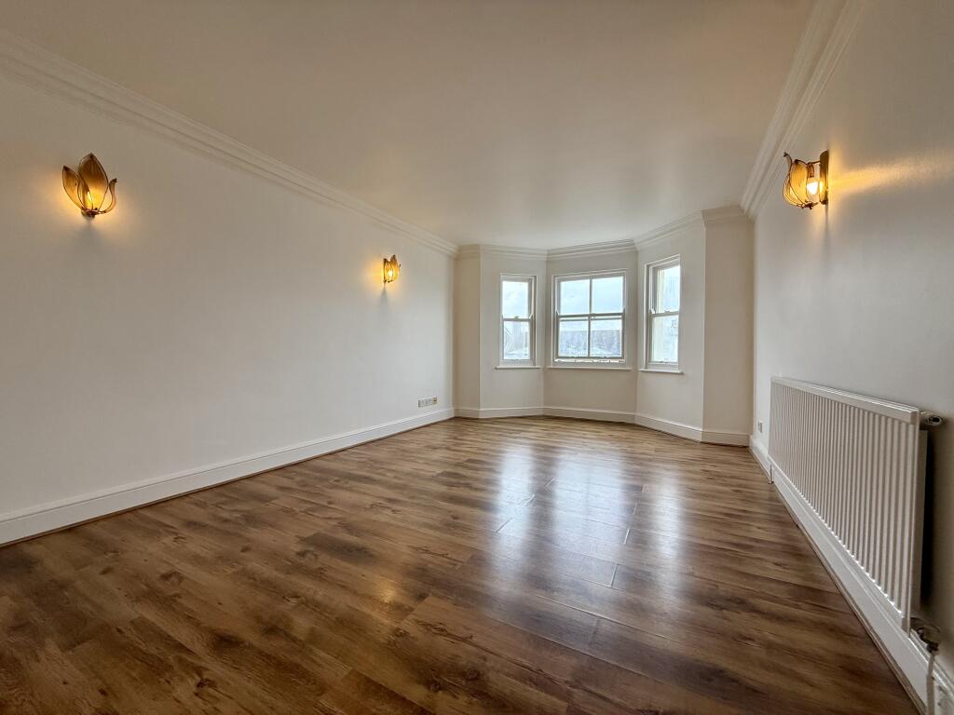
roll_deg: -0.6
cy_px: 358
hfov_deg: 102.1
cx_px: 477
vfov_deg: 85.7
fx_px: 386
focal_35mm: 14
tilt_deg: -0.5
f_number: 2.2
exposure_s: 1/107
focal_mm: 2.22
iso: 64
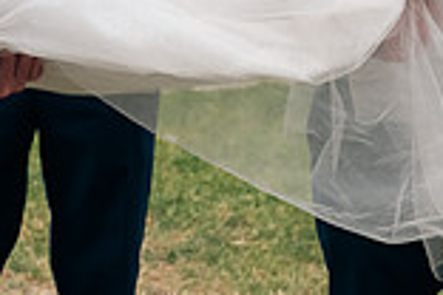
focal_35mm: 164
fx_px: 2018
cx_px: 43
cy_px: -135
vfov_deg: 8.2
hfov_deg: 12.4
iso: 320
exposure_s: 1/160
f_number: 3.5
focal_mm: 44
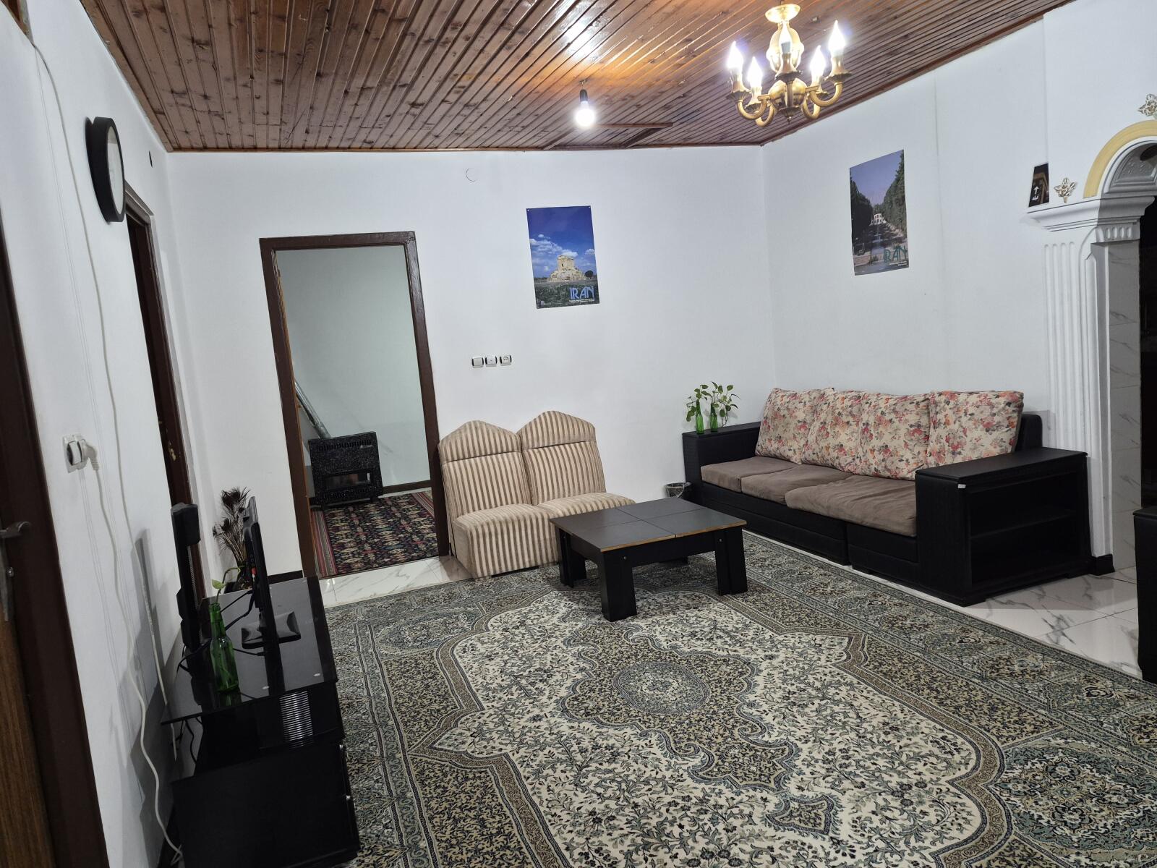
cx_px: 578
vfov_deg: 58.9
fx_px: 769
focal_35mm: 23
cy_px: 434
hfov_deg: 73.9
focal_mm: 5.4
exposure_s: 1/100
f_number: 1.8
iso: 500
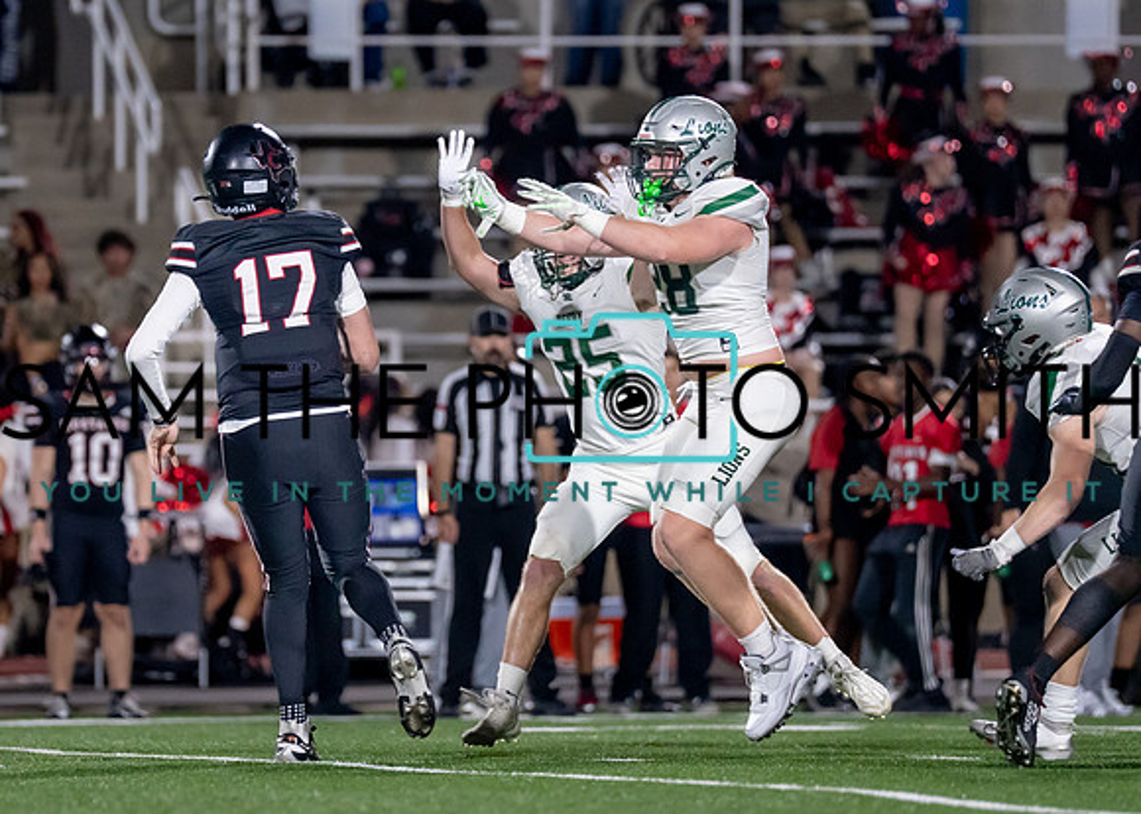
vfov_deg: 3.8
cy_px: 336
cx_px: 405
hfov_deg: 5.3
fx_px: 12325
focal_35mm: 380
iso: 2500
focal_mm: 200
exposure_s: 1/1250
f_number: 2.8
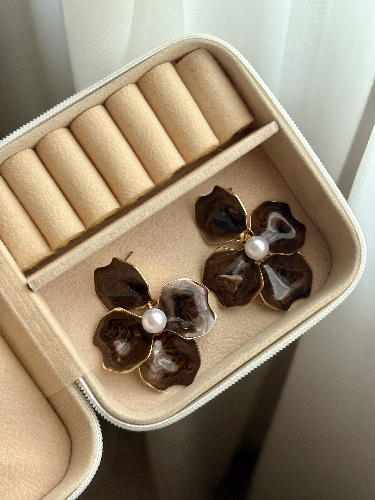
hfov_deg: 28.0
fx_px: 751
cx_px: 188
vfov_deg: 36.8
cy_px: 250
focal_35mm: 52
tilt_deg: -62.8
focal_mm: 5.96
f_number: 1.6
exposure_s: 1/46
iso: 160
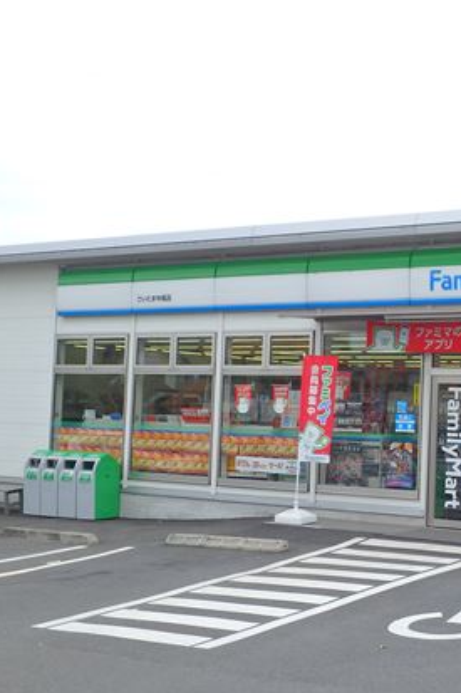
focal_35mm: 58
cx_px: 396
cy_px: 373
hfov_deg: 22.9
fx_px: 1115
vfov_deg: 34.5
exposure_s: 1/400
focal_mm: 6.4
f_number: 5
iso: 125
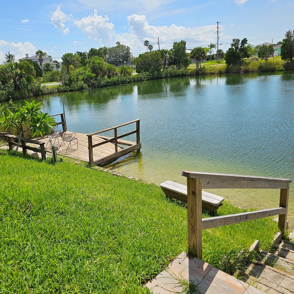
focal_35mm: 28
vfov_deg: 57.3
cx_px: 123
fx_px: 269
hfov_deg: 57.0
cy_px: 145
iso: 10
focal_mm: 6.3
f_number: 1.7
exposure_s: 1/1235
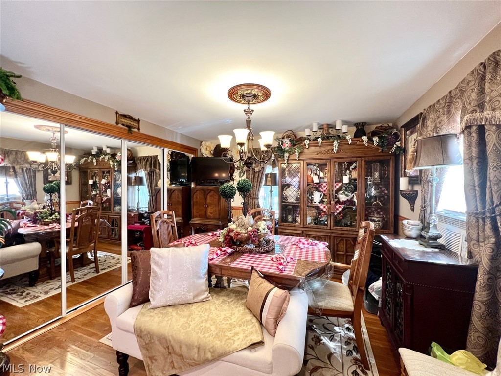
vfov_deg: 89.9
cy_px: 188
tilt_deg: -2.0
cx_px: 250
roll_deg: -0.1
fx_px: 188
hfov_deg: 106.2
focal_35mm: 13
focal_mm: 1.57
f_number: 1.8
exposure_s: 1/60
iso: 200
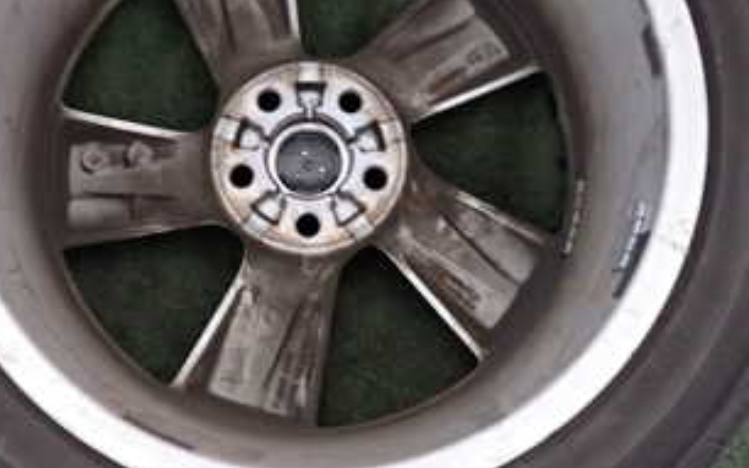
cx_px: 308
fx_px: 1061
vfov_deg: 24.8
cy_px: 174
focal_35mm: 52
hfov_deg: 38.8
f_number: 2
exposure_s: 1/30
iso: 500
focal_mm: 4.5
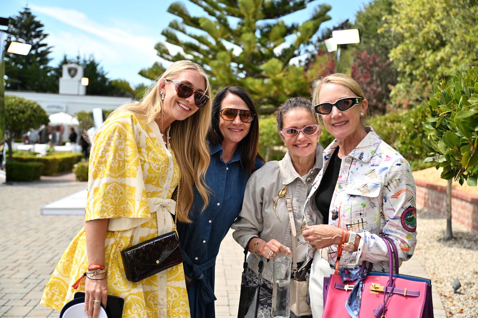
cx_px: 239
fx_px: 544
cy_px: 159
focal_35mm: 41
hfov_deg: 47.4
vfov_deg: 32.6
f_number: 2.8
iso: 800
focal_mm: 41
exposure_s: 1/8000
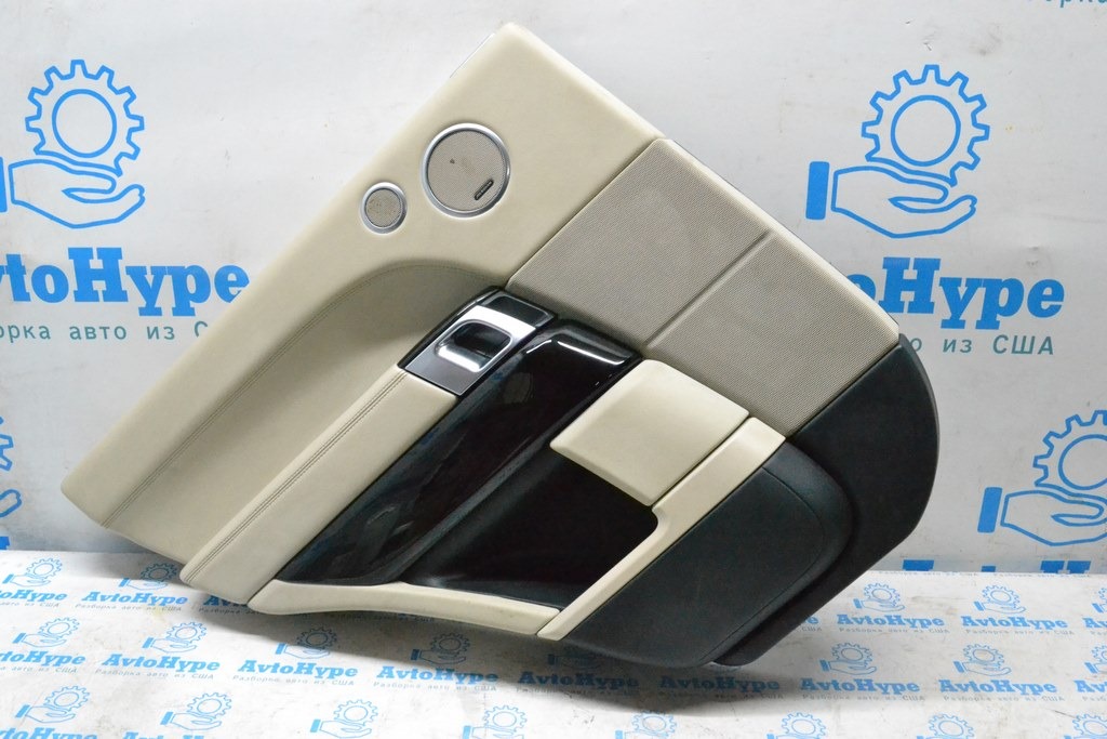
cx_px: 554
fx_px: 1015
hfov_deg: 57.2
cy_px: 370
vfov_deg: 40.0
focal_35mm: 33
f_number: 10
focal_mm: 22
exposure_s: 1/125
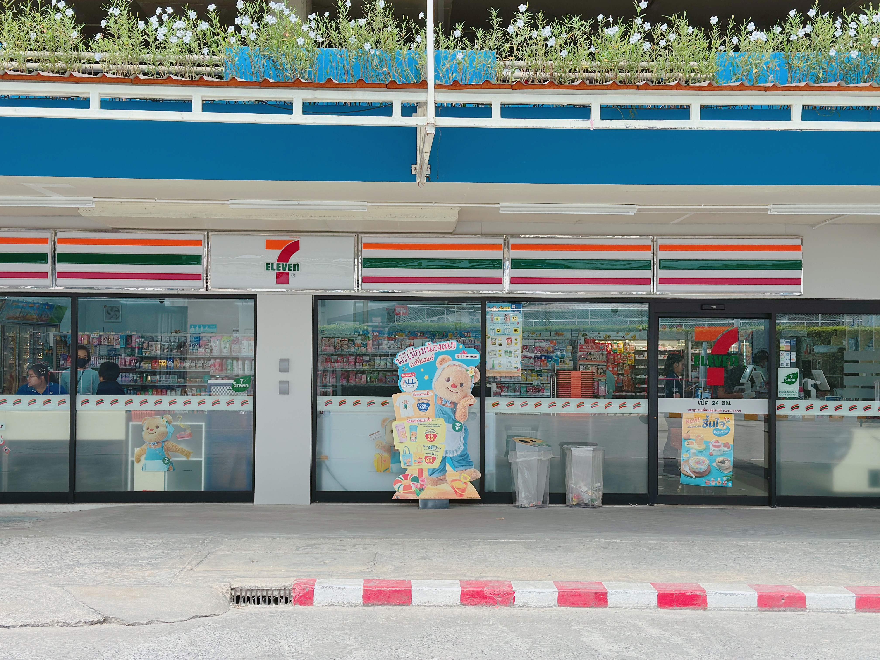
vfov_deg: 30.3
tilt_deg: +0.6
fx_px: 1220
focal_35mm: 48
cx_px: 440
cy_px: 330
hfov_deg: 39.7
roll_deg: +0.1
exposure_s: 1/2545
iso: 64
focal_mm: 6.86
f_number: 1.78
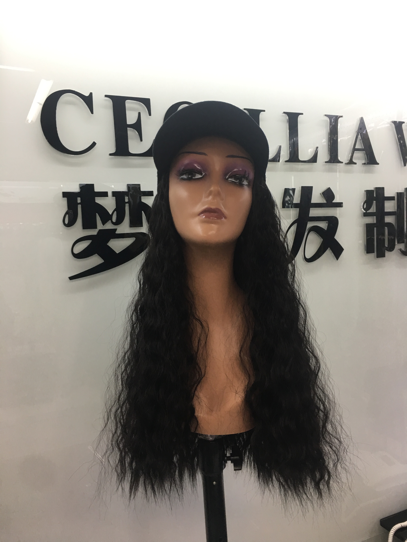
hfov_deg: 48.2
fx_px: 455
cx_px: 204
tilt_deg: -3.1
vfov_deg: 61.7
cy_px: 271
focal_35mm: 29
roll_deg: +2.9
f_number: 2.2
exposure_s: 1/17
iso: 32
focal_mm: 4.15
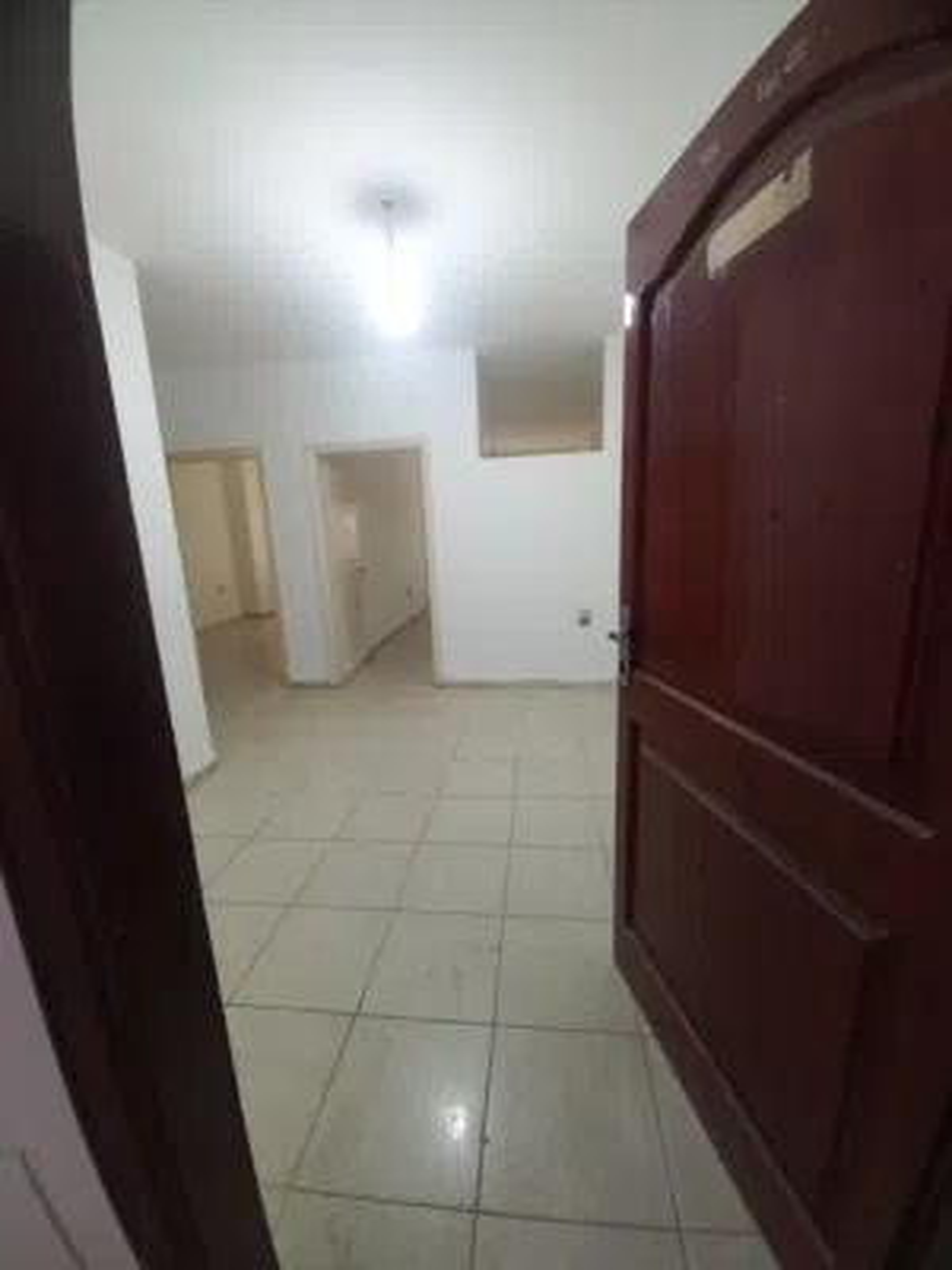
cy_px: 635
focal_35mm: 13
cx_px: 476
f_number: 2.2
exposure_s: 1/50
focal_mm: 1.42
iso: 100
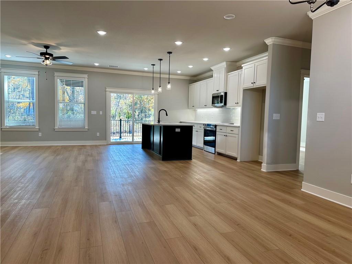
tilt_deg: -2.7
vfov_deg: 56.8
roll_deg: -0.9
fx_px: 244
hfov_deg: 71.6
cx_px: 176
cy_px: 132
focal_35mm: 24
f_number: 1.78
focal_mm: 6.86
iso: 64
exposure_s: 1/120
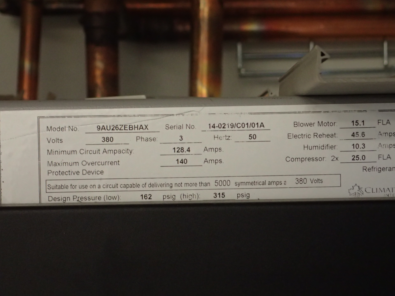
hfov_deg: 19.6
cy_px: 148
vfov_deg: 14.8
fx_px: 1141
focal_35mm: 100
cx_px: 198
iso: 800
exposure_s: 1/40
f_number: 4.9
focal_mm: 18
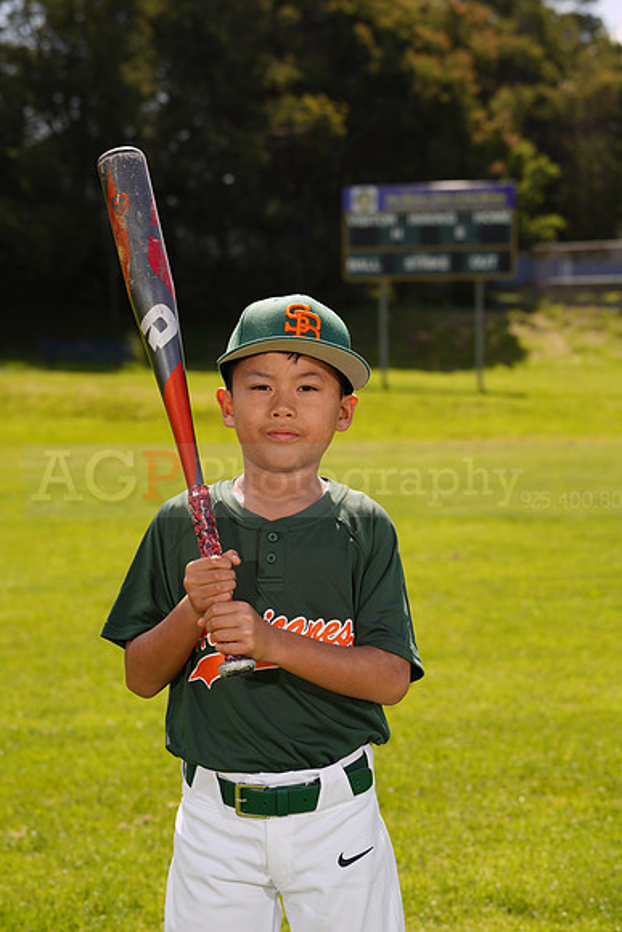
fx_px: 2590
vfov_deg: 20.4
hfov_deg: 13.7
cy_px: 466
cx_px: 311
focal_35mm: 100
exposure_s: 1/160
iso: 80
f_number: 9
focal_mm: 100
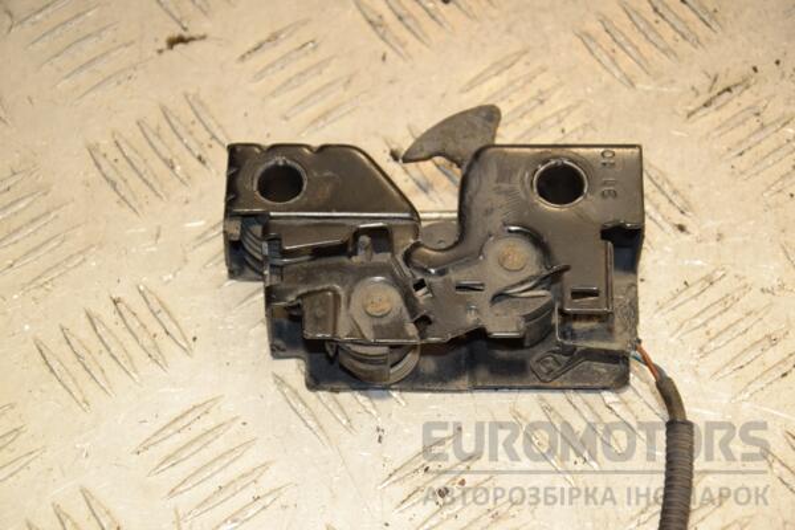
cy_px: 265
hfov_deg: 17.1
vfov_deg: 11.4
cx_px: 398
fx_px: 2650
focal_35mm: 120
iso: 800
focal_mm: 80
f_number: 6.3
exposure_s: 1/200
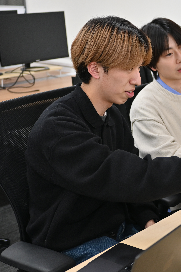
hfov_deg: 20.5
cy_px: 135
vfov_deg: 31.4
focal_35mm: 64
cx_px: 184
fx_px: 483
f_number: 2.8
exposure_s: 1/160
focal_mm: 28
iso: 400
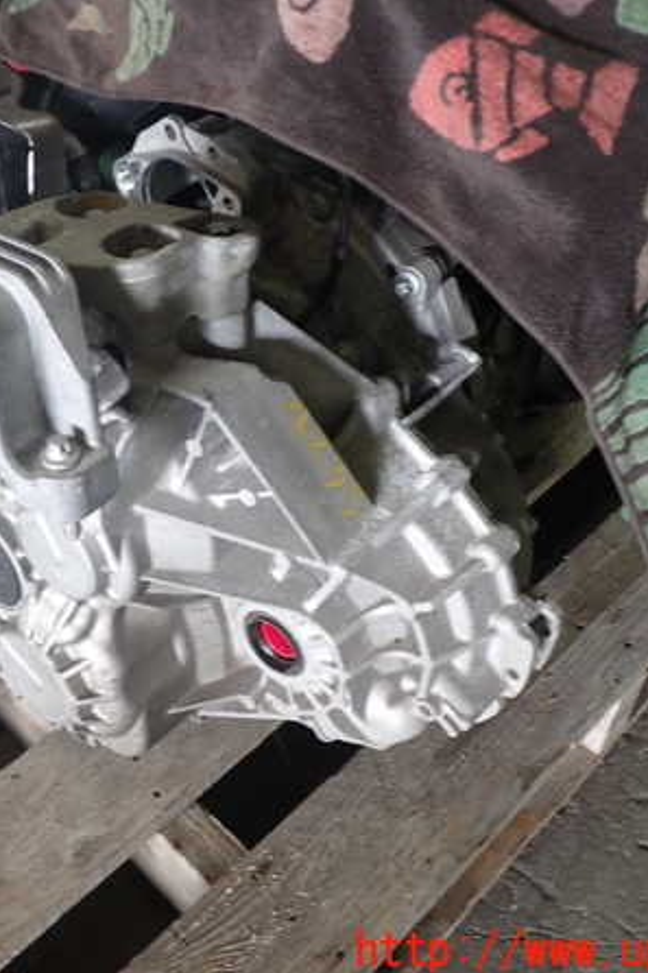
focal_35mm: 42
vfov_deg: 46.4
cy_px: 489
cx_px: 194
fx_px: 1135
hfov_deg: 31.5
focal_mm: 5.4
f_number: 2.3
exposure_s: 1/50
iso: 200
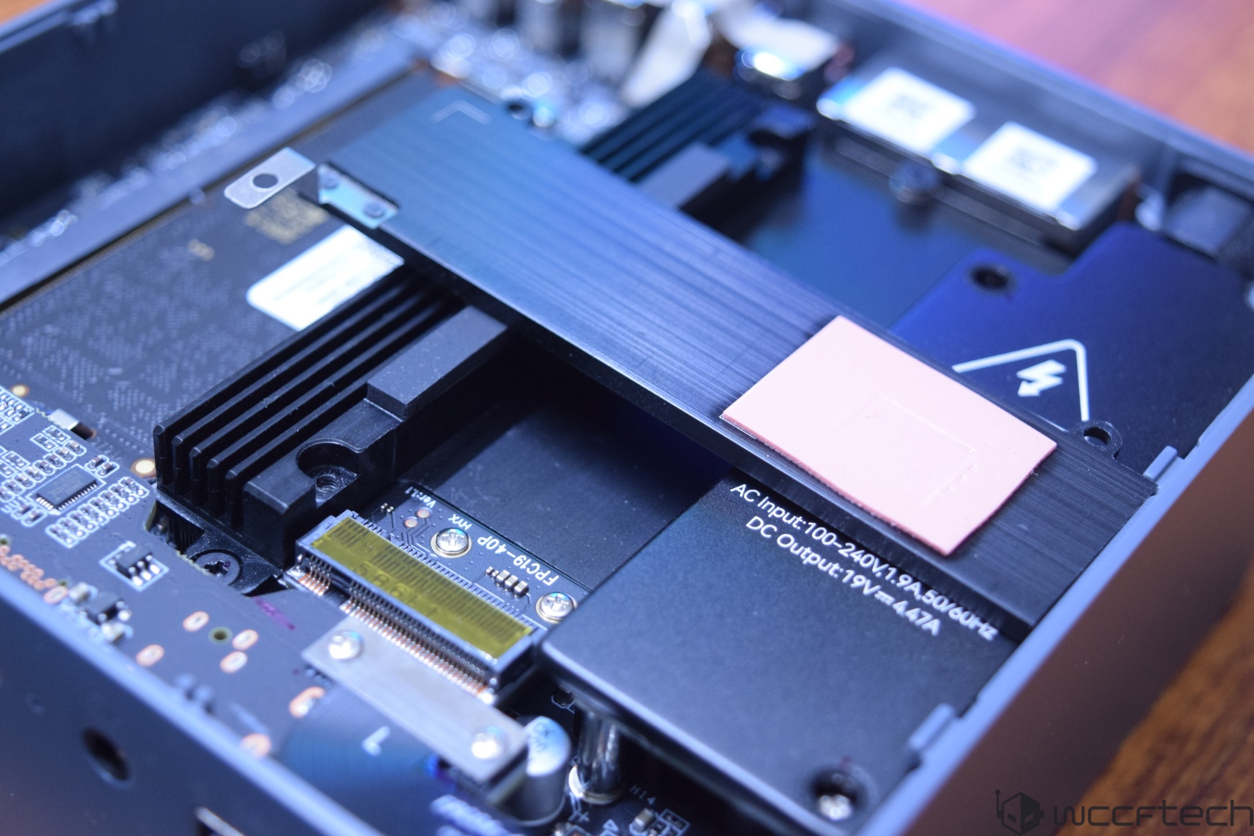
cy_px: 418
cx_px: 627
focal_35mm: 63
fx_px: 2194
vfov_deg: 21.6
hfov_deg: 31.9
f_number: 5.6
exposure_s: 1/13
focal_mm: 42
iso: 1600
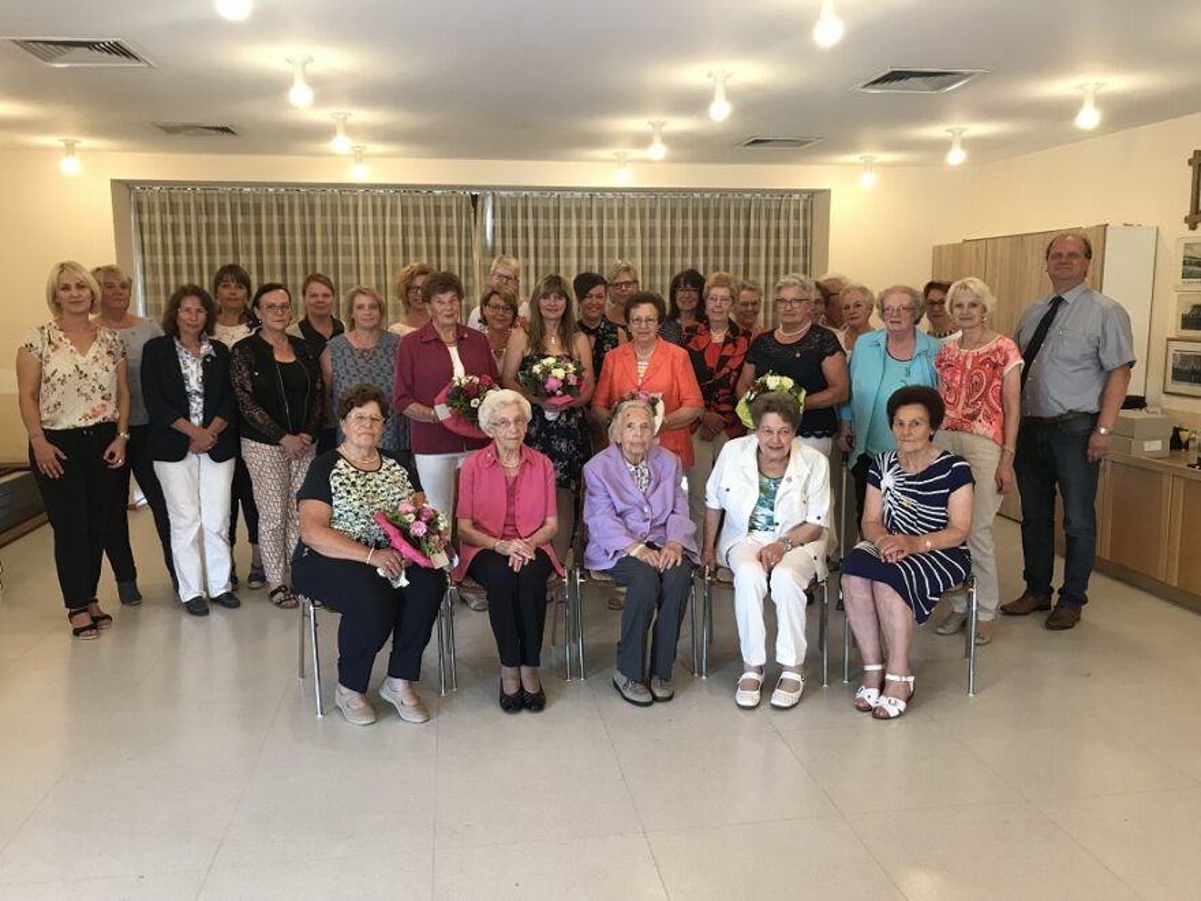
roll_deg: +1.0
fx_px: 971
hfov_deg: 63.4
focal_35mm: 28
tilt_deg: -7.4
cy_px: 450
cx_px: 600
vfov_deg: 49.7
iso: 32
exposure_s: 1/33
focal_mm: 3.99
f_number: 1.8
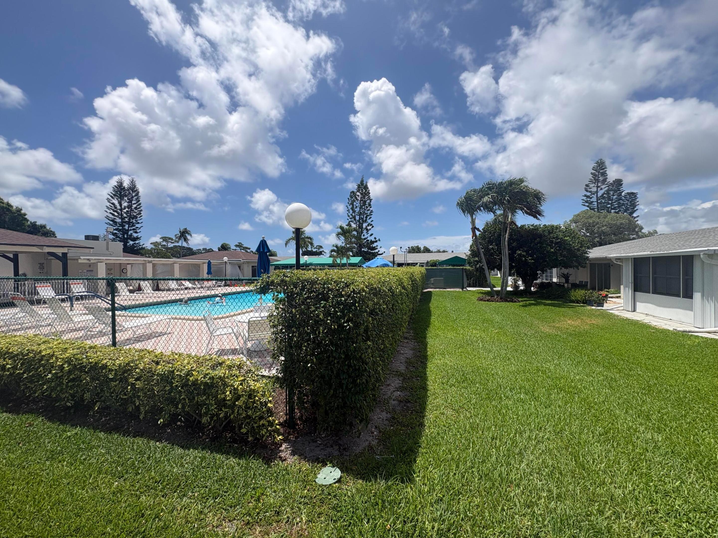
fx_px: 290
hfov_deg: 102.1
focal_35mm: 14
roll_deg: +2.4
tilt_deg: -1.6
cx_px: 359
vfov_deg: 85.7
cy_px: 269
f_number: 2.2
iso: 50
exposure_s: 1/2584
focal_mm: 2.22
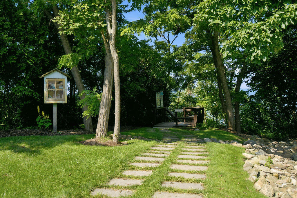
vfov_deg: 37.9
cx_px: 148
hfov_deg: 54.4
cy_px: 99
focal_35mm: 35
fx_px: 289
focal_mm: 35
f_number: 5.6
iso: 125
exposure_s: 1/400
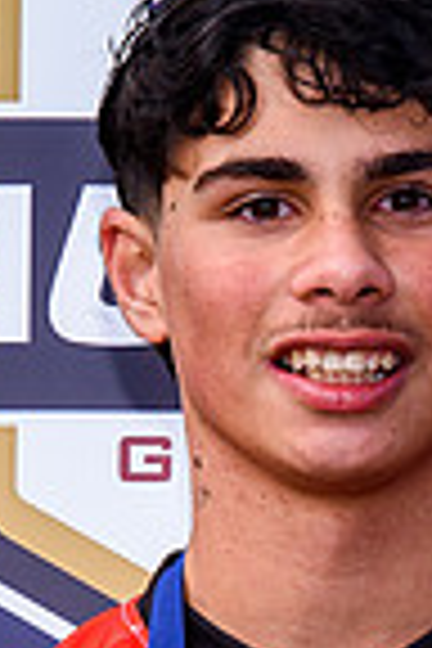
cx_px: 365
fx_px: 8675
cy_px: 916
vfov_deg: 4.3
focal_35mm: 482
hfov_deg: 2.9
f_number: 5.6
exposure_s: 1/160
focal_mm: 50
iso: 100
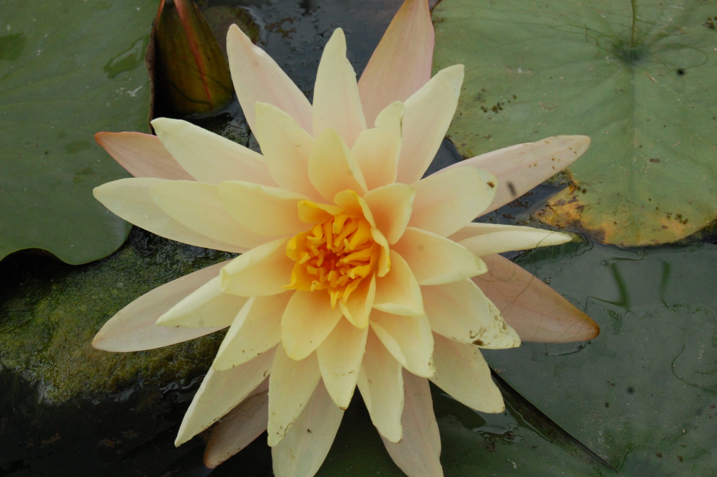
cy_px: 235
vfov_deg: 15.3
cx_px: 342
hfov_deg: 22.9
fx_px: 1771
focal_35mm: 89
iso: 800
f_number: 14
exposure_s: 1/800
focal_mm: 52
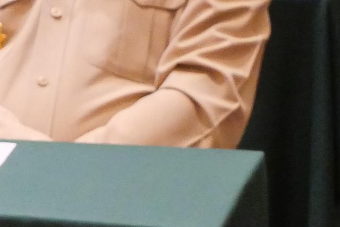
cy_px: 117
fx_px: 2655
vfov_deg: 4.9
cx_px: -384
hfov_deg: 7.0
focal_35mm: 281
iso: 3200
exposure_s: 1/80
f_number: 4.5
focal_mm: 25
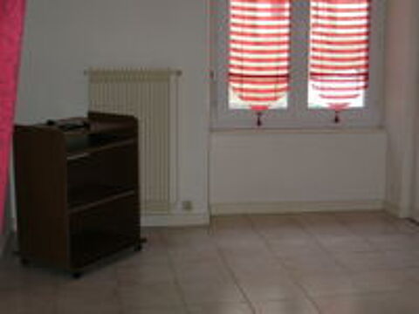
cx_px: 210
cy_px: 157
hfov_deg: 33.2
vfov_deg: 25.2
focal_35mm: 58
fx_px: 702
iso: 74
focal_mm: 9.7
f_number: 3.5
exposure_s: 1/60.1
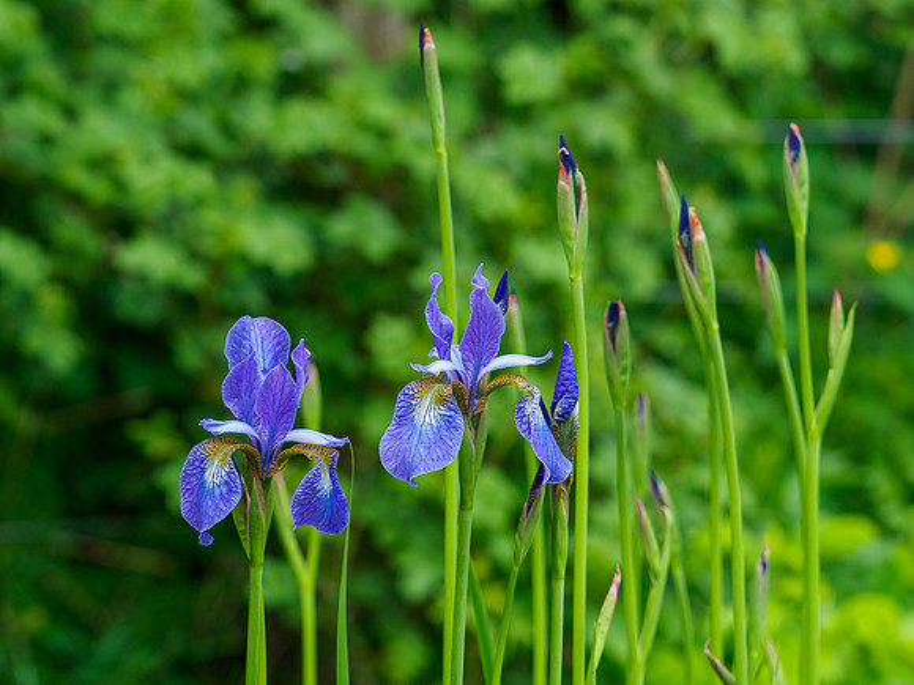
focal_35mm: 179
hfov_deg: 11.1
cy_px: 266
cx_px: 453
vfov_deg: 8.3
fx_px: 4718
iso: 200
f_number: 4.5
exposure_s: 1/160
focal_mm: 73
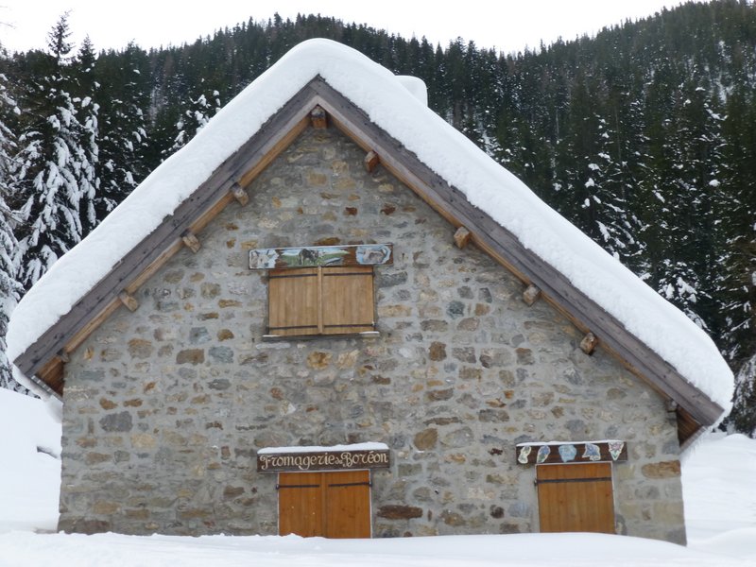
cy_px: 284
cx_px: 378
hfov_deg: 33.2
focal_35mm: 58
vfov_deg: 25.2
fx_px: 1267
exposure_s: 1/125
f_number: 4.7
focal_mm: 10.3
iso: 200
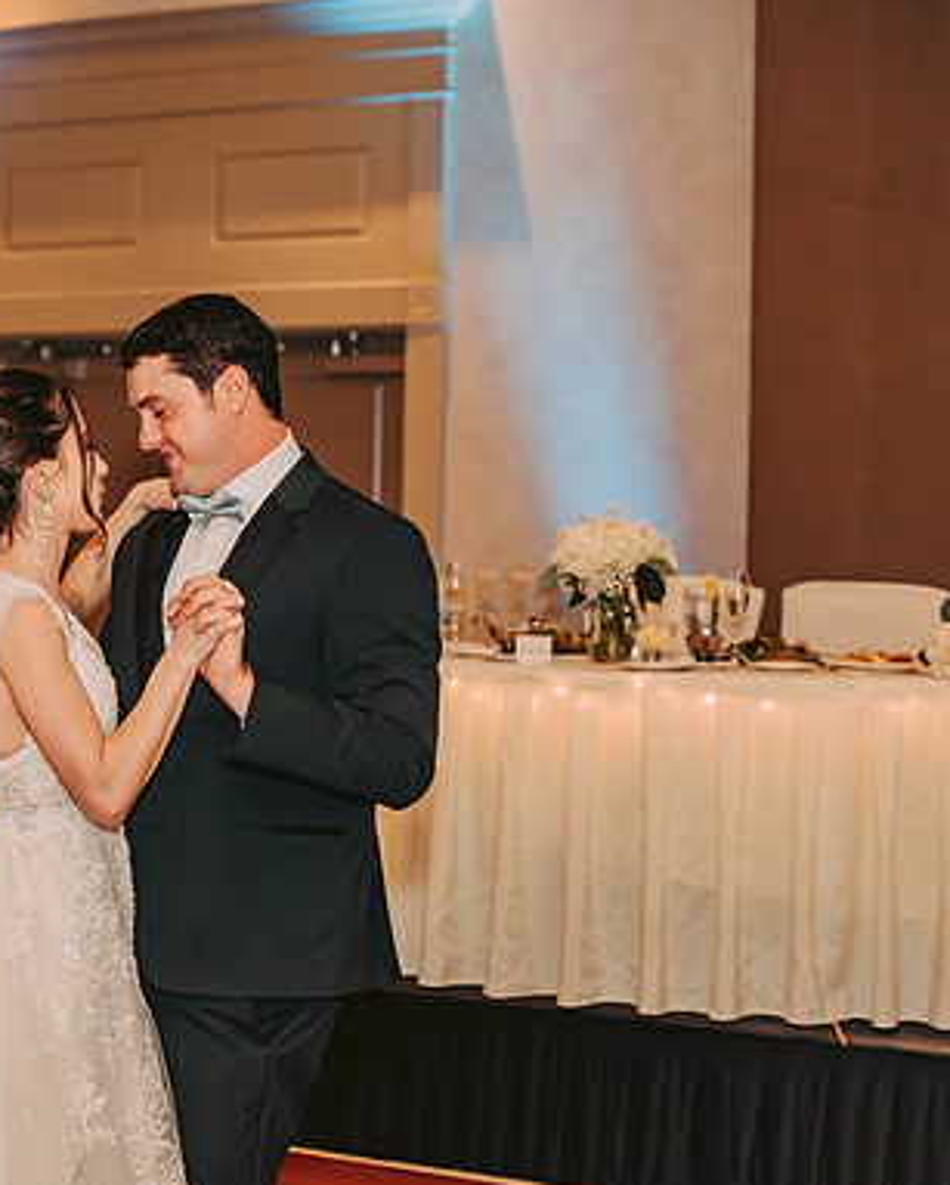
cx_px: 118
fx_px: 2492
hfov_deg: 21.2
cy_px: 592
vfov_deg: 26.7
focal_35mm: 71
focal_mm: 50
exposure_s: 1/125
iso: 800
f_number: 2.5
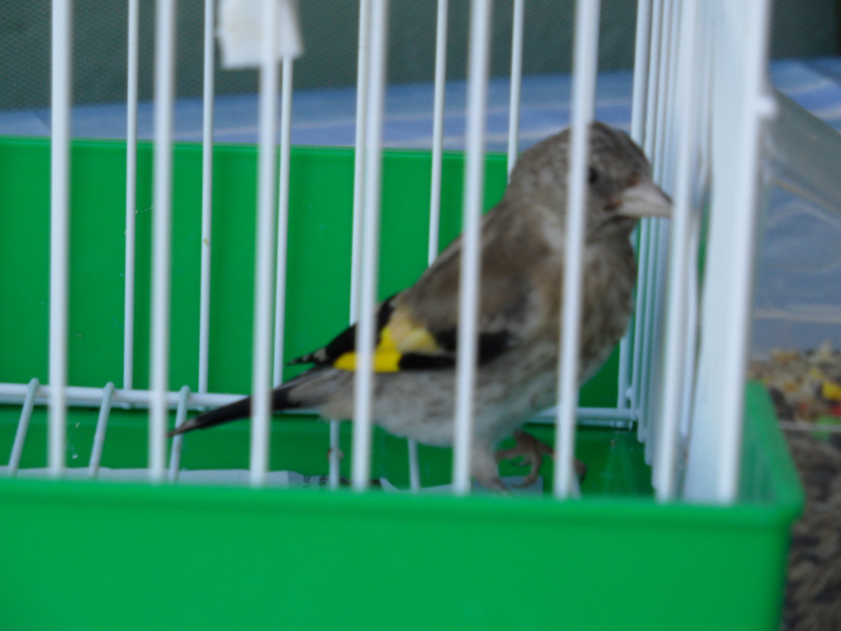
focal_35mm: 150
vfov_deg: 9.9
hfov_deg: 13.2
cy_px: 316
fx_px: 3644
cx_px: 420
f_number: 4.4
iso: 100
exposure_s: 1/60
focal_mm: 24.6
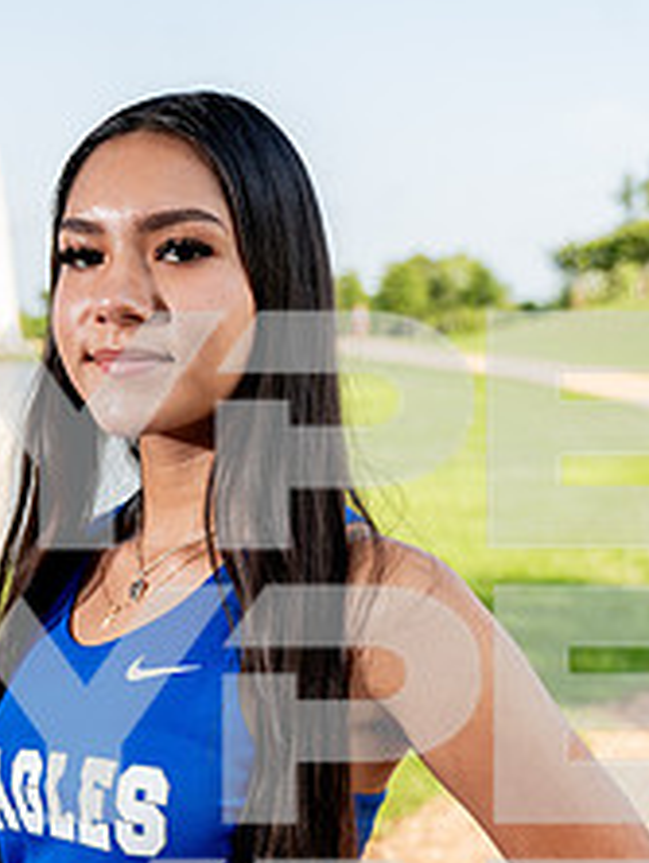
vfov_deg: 26.4
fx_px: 1796
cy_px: 708
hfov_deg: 20.4
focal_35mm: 72
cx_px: 179
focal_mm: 37
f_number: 4
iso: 100
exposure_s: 1/250
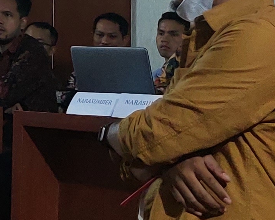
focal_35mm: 153
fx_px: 1245
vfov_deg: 9.8
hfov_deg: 11.2
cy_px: -88
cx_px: -309
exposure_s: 1/50
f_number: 1.8
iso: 400
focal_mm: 5.23
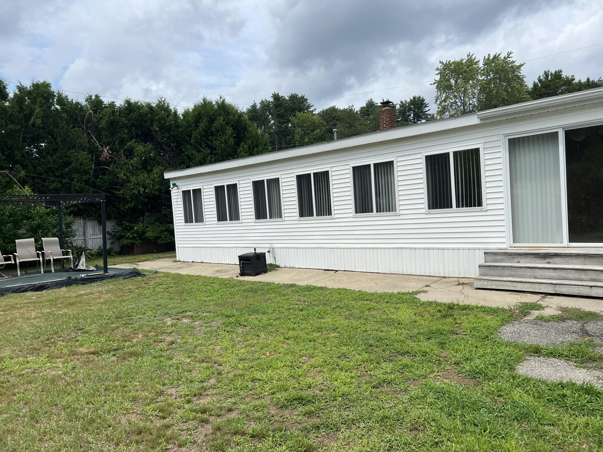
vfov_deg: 53.1
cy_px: 226
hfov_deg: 67.3
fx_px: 453
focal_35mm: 26
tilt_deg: -3.5
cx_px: 302
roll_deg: +4.2
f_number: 1.5
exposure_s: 1/4444
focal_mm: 5.7
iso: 50
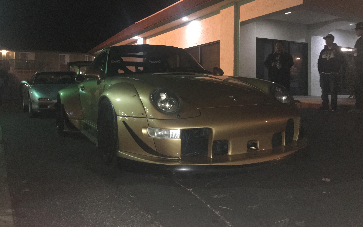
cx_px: 185
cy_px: 93
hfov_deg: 59.6
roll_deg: -0.8
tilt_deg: -0.1
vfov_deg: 39.3
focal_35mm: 32
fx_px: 317
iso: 320
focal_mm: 4.15
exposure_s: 1/16
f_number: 2.2
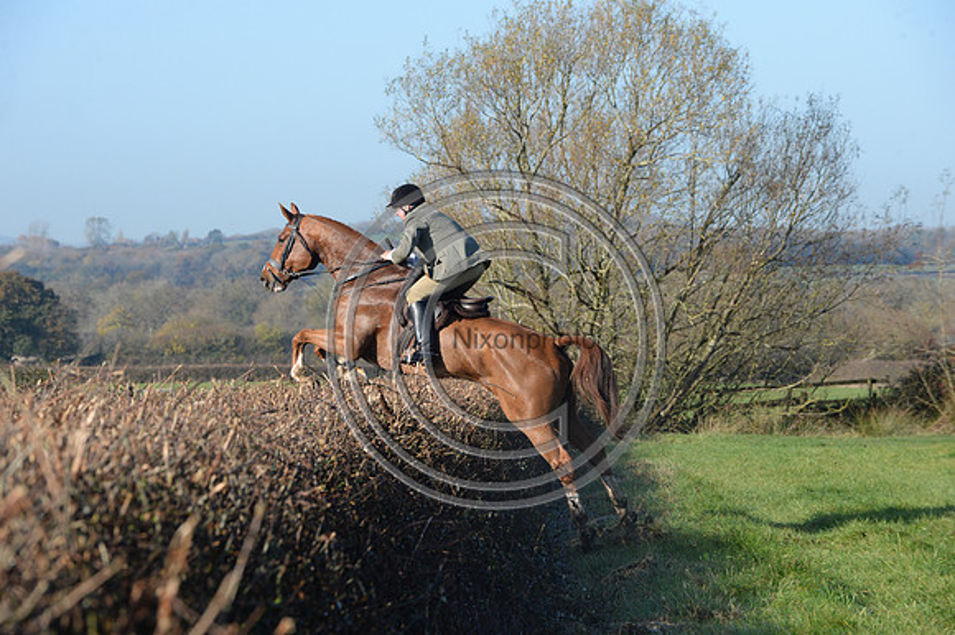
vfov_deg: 8.8
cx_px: 478
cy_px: 318
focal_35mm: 155
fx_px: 4109
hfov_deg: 13.3
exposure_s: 1/1250
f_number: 7.1
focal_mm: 155
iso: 1000
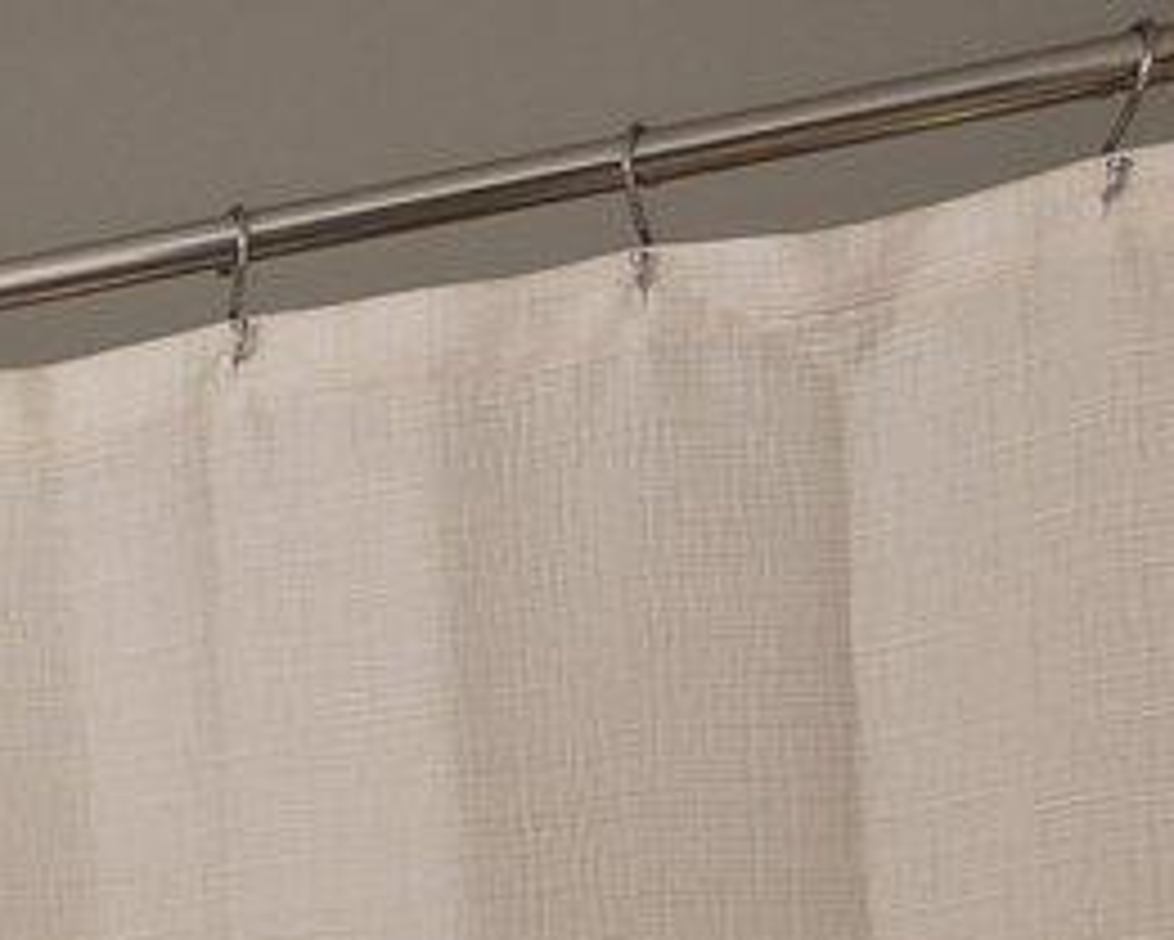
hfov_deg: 9.8
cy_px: 1774
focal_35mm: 103
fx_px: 3580
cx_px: -2852
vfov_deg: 13.2
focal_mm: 14
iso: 400
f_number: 7.1
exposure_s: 1/60
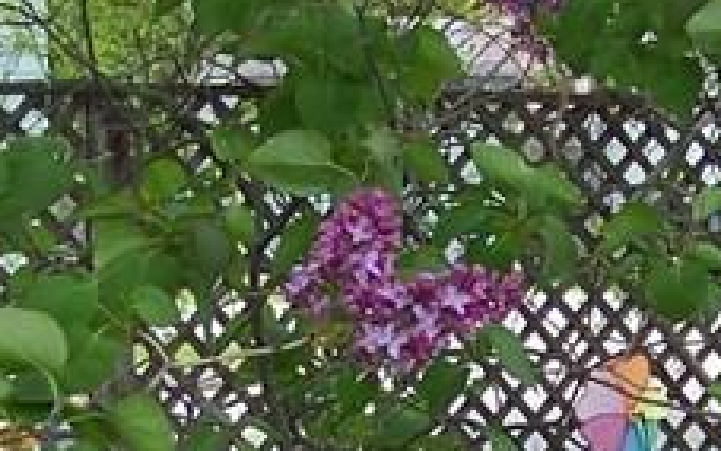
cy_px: 537
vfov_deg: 7.6
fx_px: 3381
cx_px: 607
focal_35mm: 172
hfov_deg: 12.1
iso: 64
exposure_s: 1/250
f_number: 2.8
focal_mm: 5.85
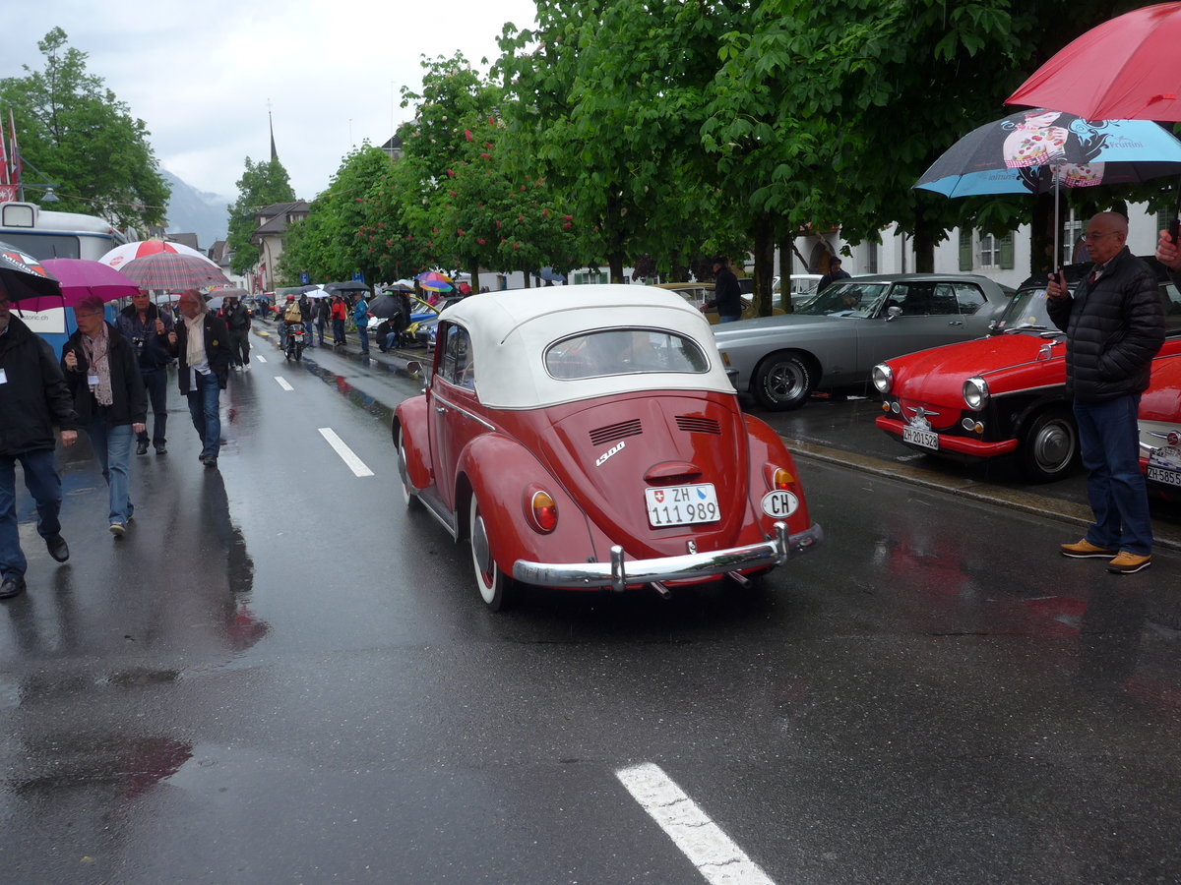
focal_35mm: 29
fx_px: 989
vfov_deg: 48.2
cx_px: 590
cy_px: 442
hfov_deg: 61.7
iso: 80
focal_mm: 6
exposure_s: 1/250
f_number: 2.8
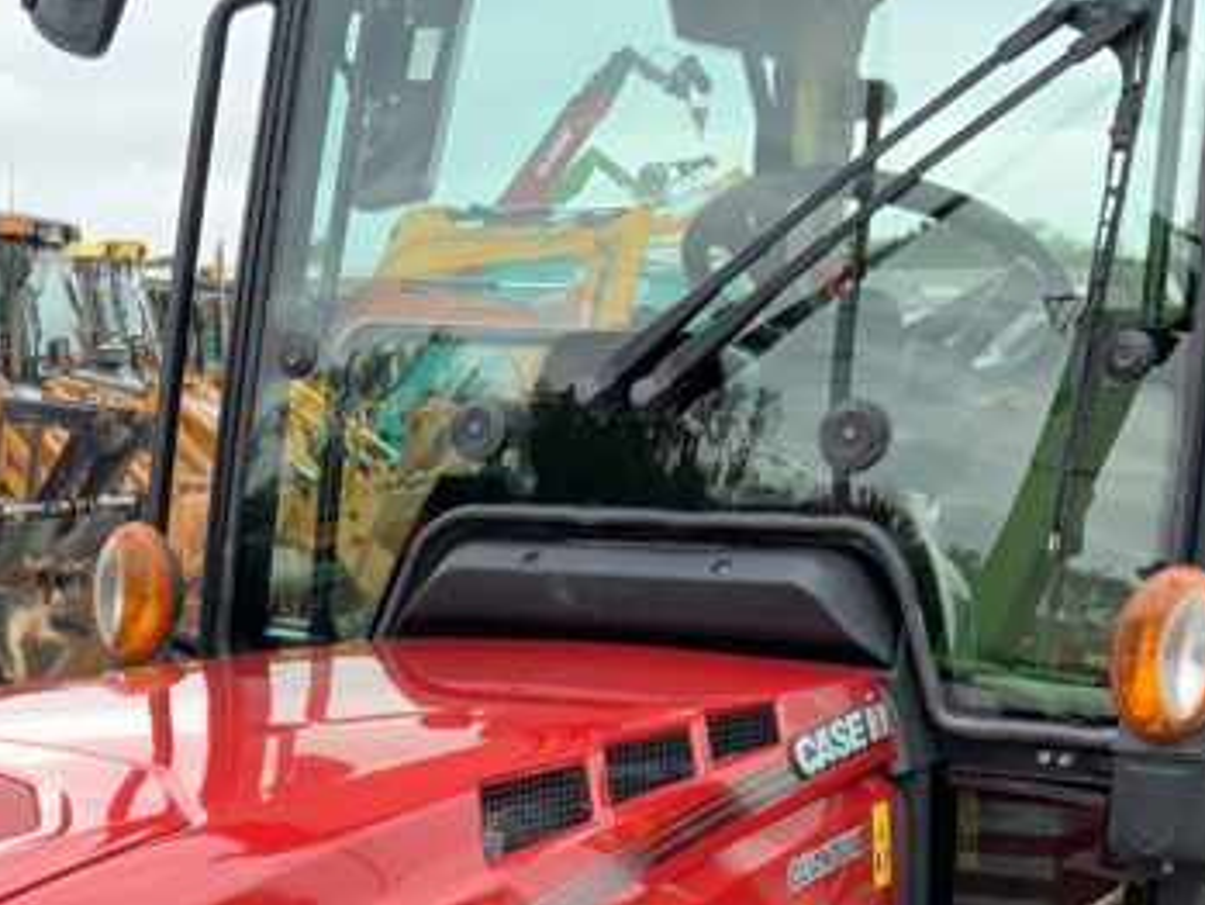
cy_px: 1295
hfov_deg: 22.3
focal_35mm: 85
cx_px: 41
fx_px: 2960
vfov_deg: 16.1
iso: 16
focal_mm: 3
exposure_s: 1/197
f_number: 1.8
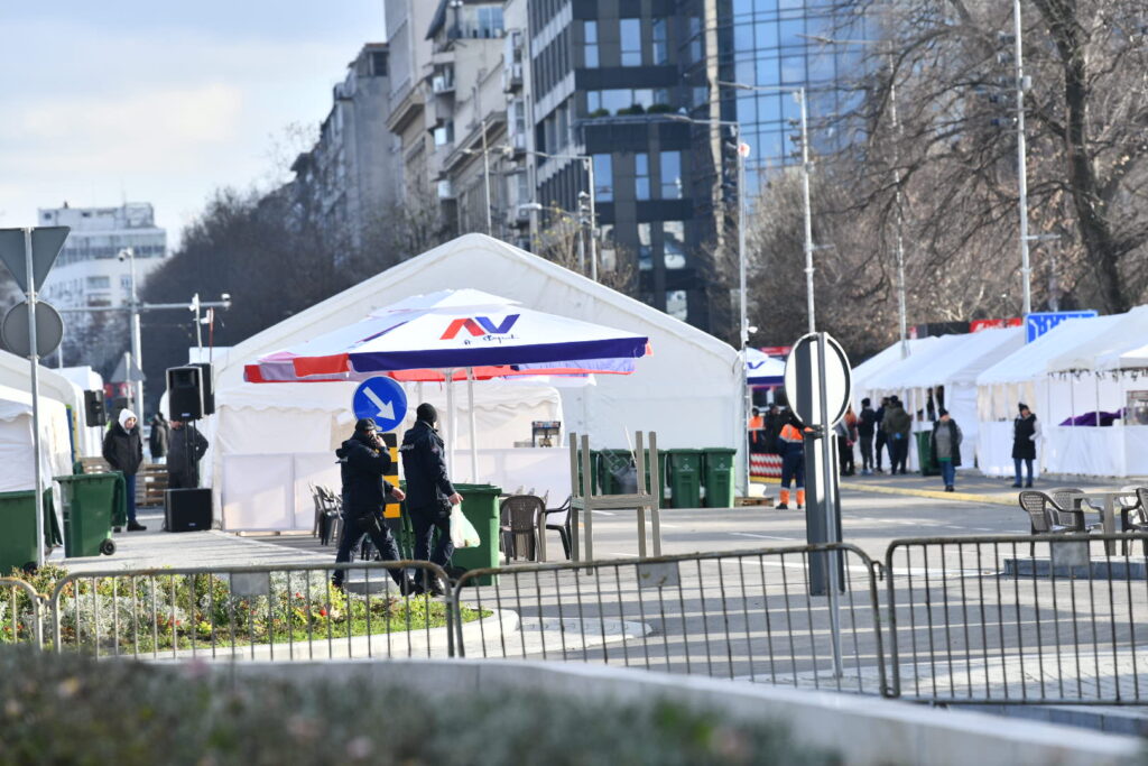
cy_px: 383
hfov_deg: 10.3
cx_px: 574
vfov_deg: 6.9
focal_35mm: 200
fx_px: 6378
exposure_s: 1/2500
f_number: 5
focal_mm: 200
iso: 800
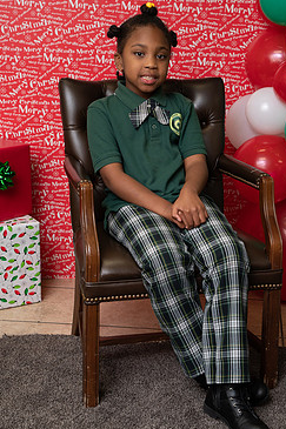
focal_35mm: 69
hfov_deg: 19.7
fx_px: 823
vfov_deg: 29.3
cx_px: 167
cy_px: 220
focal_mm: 56
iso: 400
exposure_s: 1/80
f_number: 5
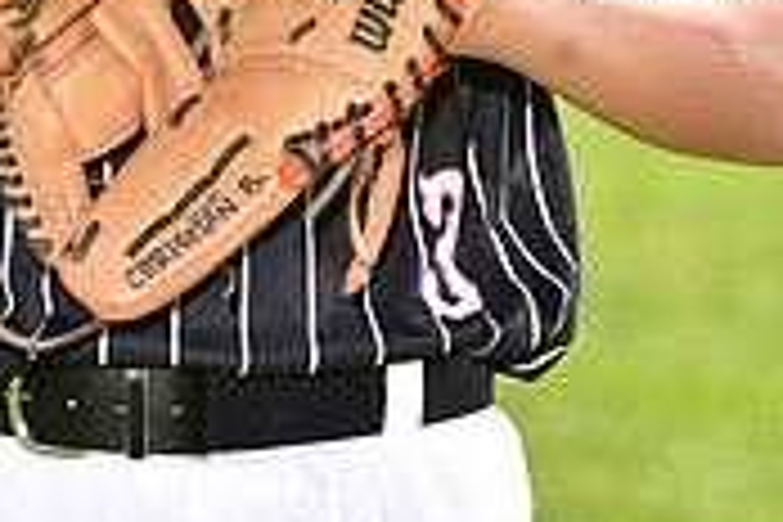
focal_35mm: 433
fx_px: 9417
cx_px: 214
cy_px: -202
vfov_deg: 3.2
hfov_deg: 4.8
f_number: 5
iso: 100
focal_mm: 130
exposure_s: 1/250
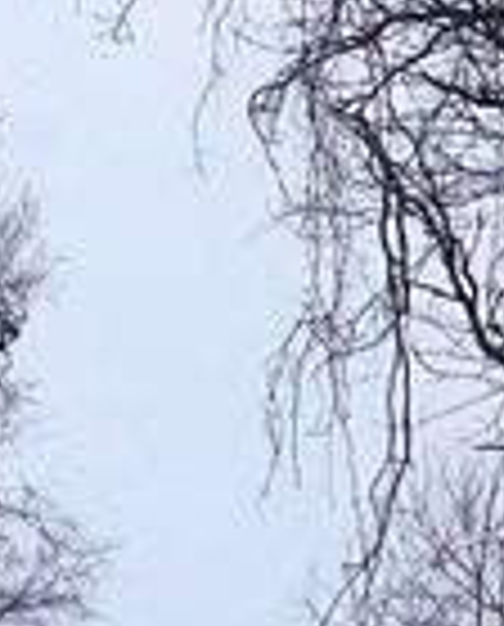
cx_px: -410
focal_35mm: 112
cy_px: 1236
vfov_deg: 14.4
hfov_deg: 12.6
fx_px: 2079
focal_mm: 6.86
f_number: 1.78
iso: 64
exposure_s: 1/4762
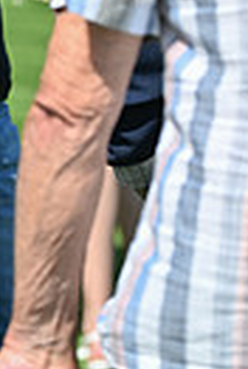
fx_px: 5283
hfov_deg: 2.7
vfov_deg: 4.0
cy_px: -169
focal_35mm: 514
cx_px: -124
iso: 400
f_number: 5
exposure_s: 1/2500
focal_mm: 150
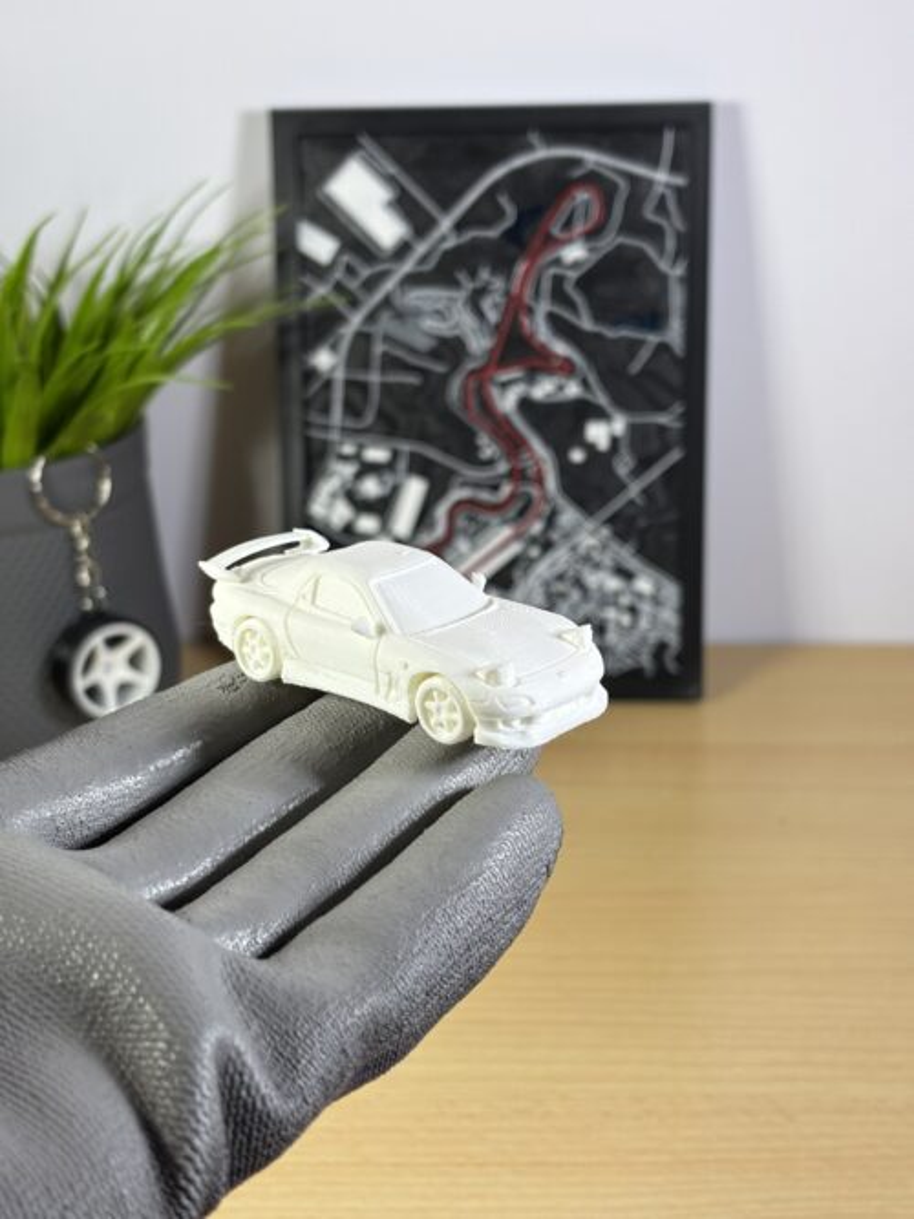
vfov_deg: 36.8
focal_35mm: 52
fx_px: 1831
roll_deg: +1.5
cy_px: 610
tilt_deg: -23.4
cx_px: 457
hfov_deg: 28.0
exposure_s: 1/117
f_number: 1.6
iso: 40
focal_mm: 5.96
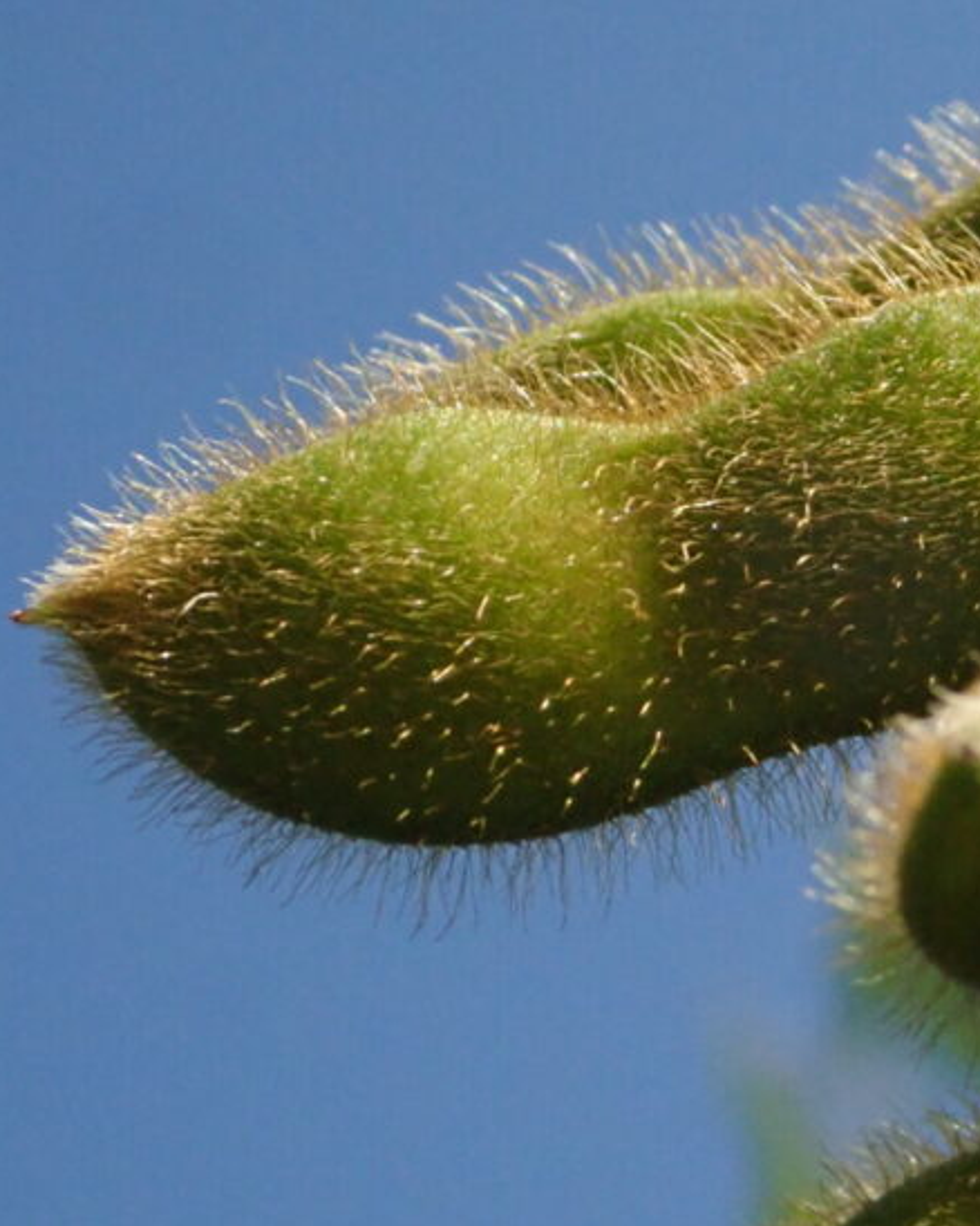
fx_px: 6022
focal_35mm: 166
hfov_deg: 9.3
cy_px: 570
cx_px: 850
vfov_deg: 11.6
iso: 1000
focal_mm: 16.48
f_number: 18
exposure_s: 1/400
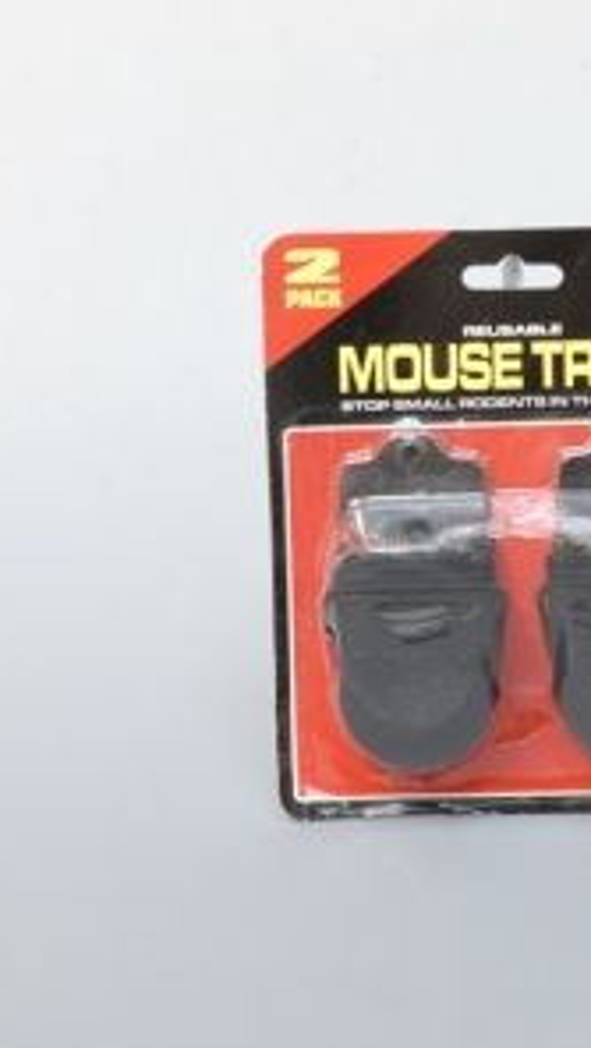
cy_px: 528
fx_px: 3636
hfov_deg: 9.3
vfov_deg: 16.4
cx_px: 524
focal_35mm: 131
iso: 400
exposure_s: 1/5
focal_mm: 55
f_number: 11
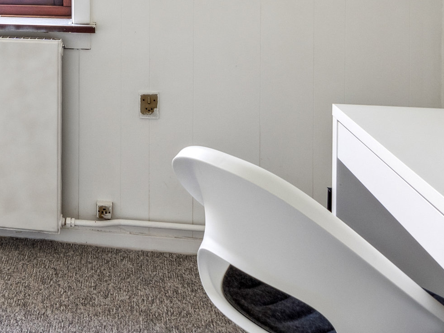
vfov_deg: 24.7
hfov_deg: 32.9
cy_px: -74
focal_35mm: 53
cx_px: -10
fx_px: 680
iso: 400
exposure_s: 1/50
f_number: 8
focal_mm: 18
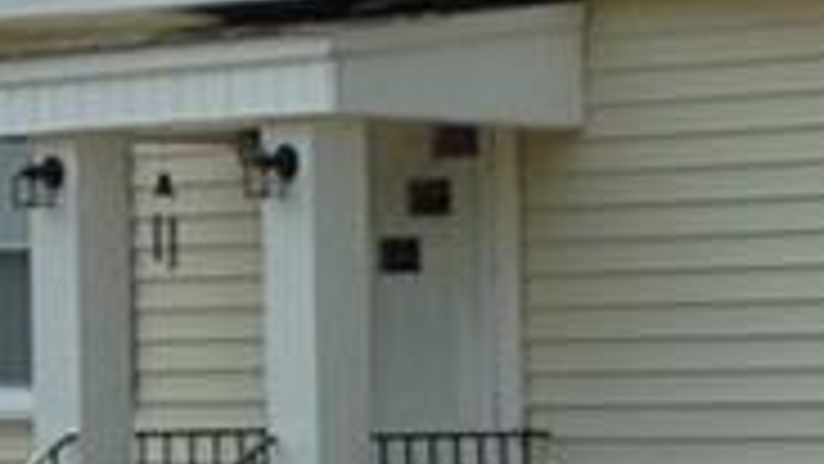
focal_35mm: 201
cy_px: 527
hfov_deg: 10.3
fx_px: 4392
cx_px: 1252
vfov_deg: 6.0
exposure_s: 1/1016
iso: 25
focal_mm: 3.3
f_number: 2.4
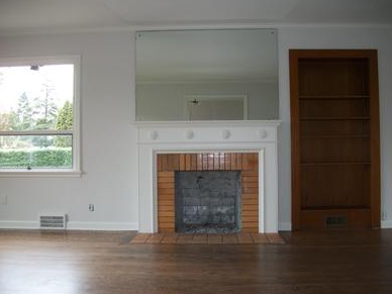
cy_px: 145
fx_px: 374
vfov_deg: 42.9
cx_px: 193
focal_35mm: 33
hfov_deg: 55.4
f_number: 2.9
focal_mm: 5.7
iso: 160
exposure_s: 1/30
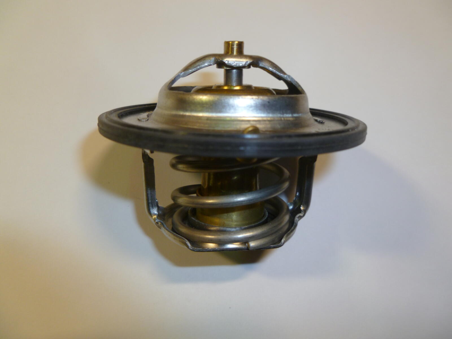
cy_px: 170
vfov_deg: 49.7
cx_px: 226
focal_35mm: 28
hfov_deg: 63.4
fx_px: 366
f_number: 3.3
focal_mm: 5
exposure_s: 1/30
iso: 100
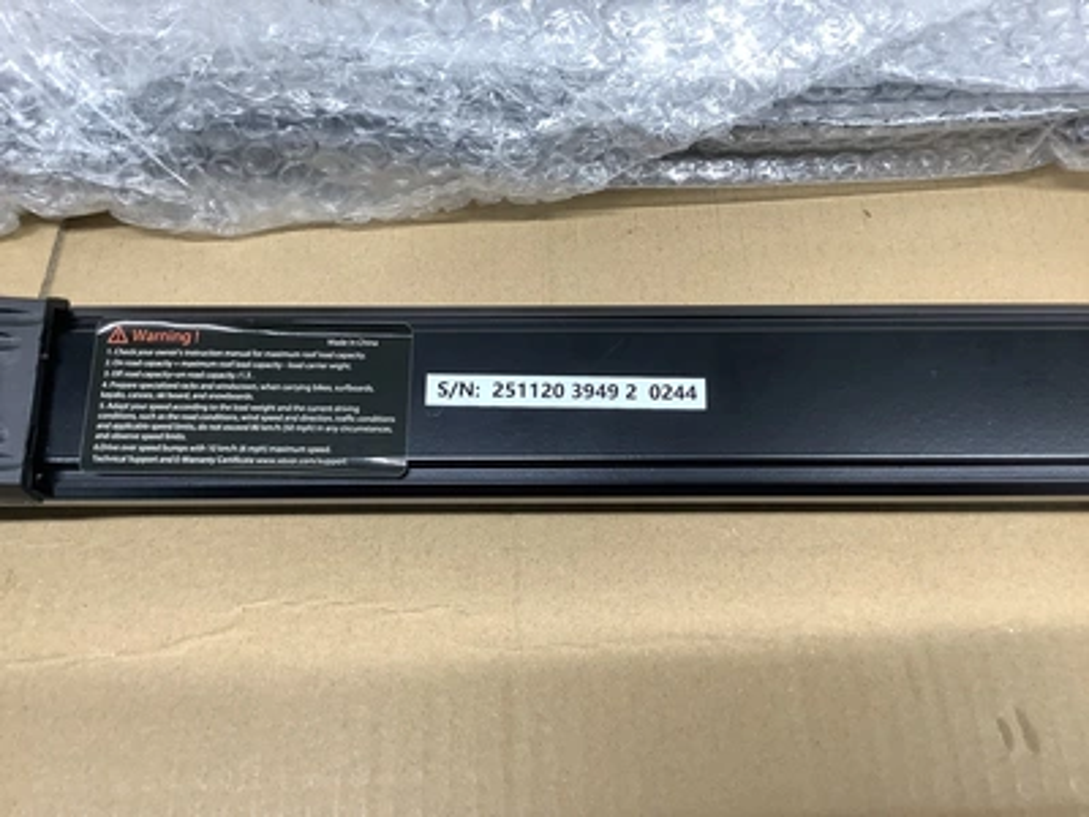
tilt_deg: -61.1
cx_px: 544
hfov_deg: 58.4
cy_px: 408
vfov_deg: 45.4
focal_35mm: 31
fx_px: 975
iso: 64
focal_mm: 3.3
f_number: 2.4
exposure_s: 1/60
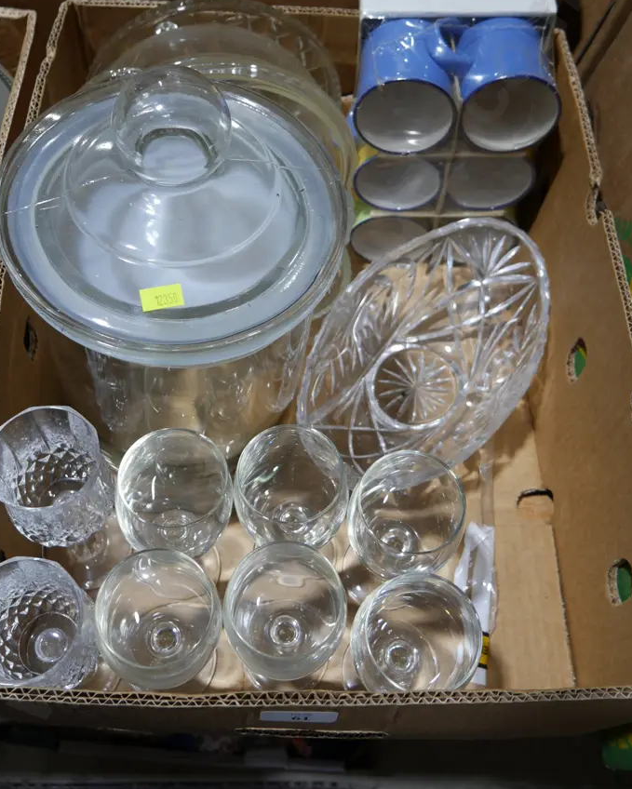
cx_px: 307
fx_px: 771
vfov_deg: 54.0
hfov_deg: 44.6
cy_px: 337
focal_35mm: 33
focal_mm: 14
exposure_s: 1/100
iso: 200
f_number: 3.5
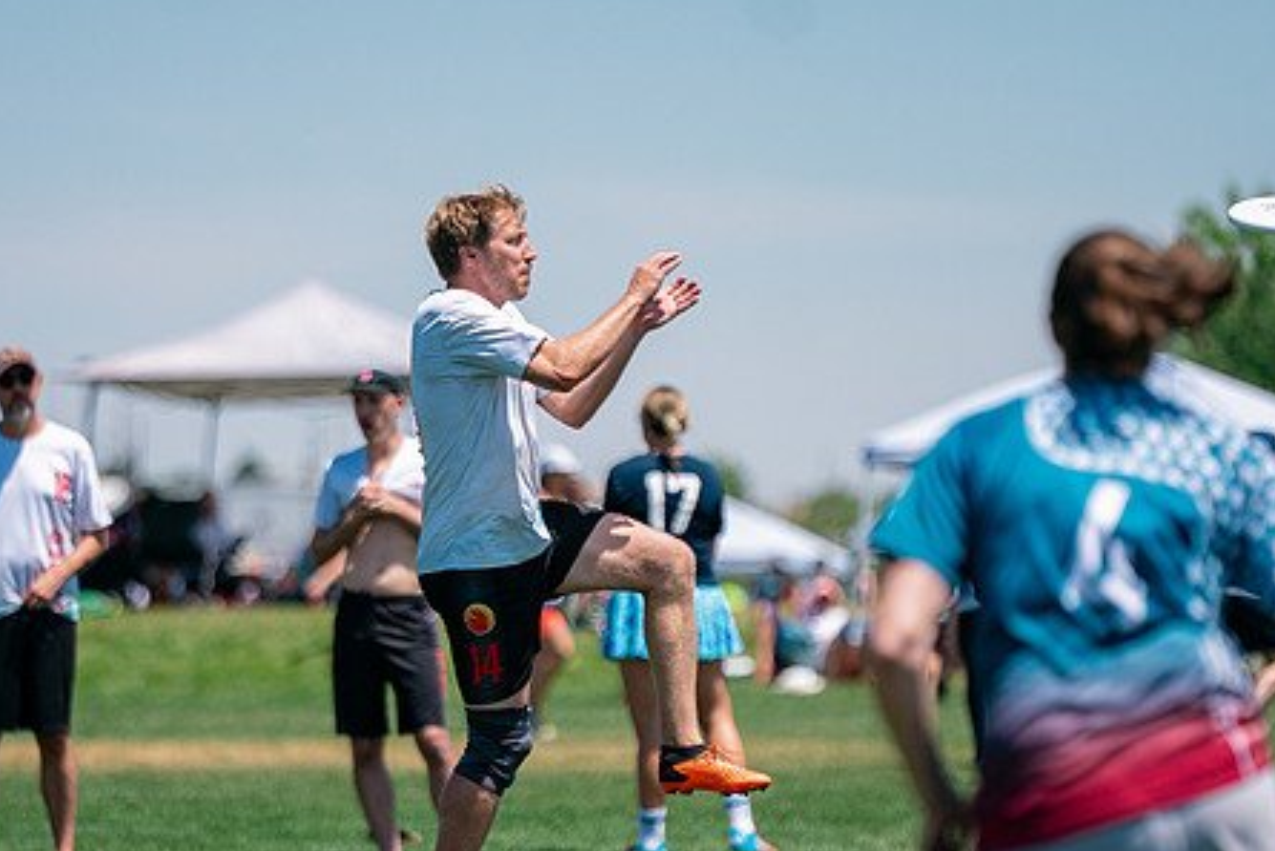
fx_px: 12683
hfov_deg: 5.8
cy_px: 553
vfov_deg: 3.8
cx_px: 574
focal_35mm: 358
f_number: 2.8
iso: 250
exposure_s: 1/6400
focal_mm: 200
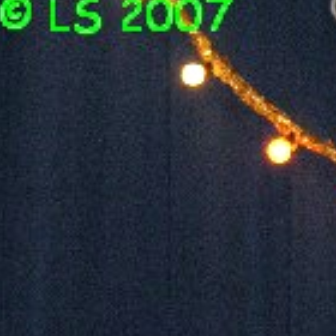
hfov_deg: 3.6
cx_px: 910
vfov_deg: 3.7
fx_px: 5216
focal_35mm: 475
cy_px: 655
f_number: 4
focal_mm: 24
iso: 200
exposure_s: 1/60.1
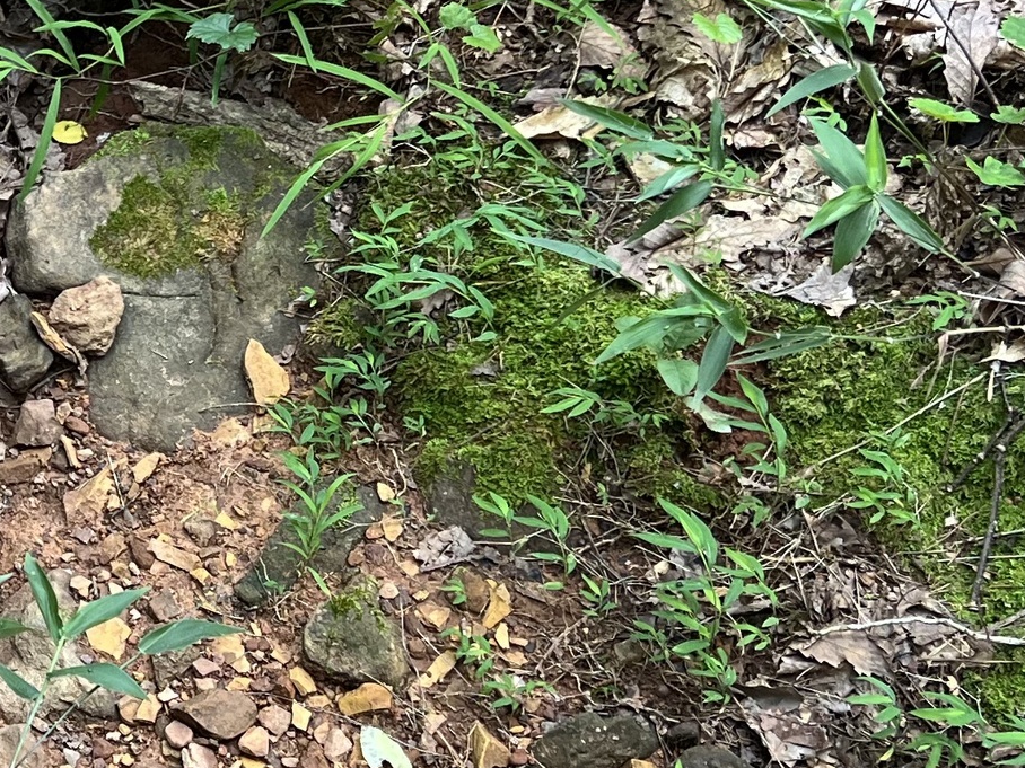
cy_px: 117
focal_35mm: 88
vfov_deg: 16.6
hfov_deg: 20.4
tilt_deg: -47.1
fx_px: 2606
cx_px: -290
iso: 80
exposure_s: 1/121
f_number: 1.5
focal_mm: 5.7
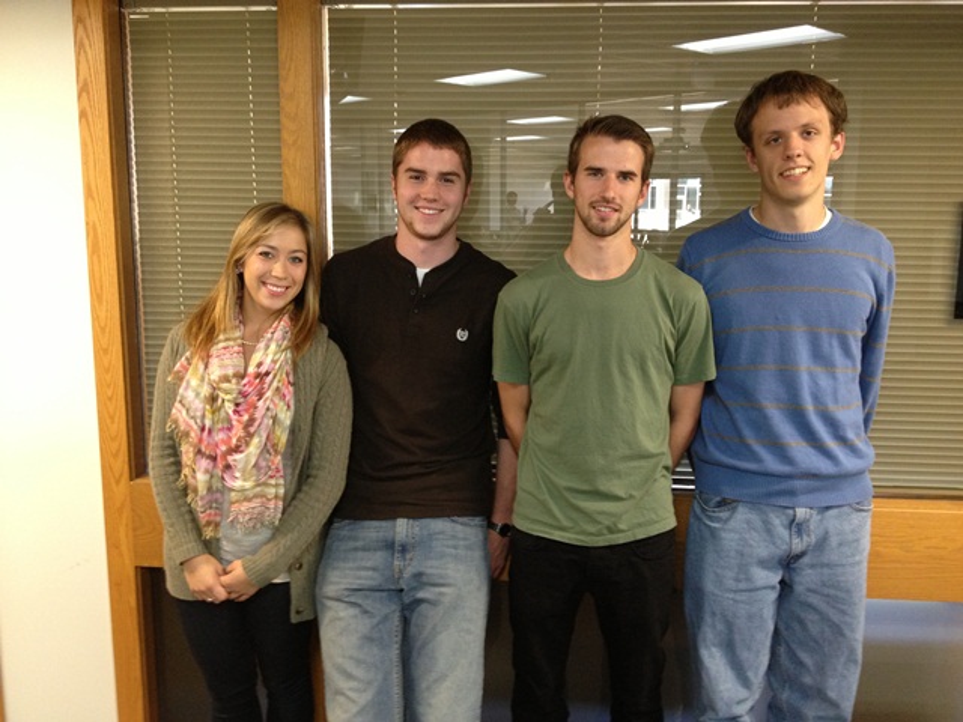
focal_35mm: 35
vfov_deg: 40.7
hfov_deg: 52.6
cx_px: 482
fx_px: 974
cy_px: 361
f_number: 2.4
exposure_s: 1/20
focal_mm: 4.28
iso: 200
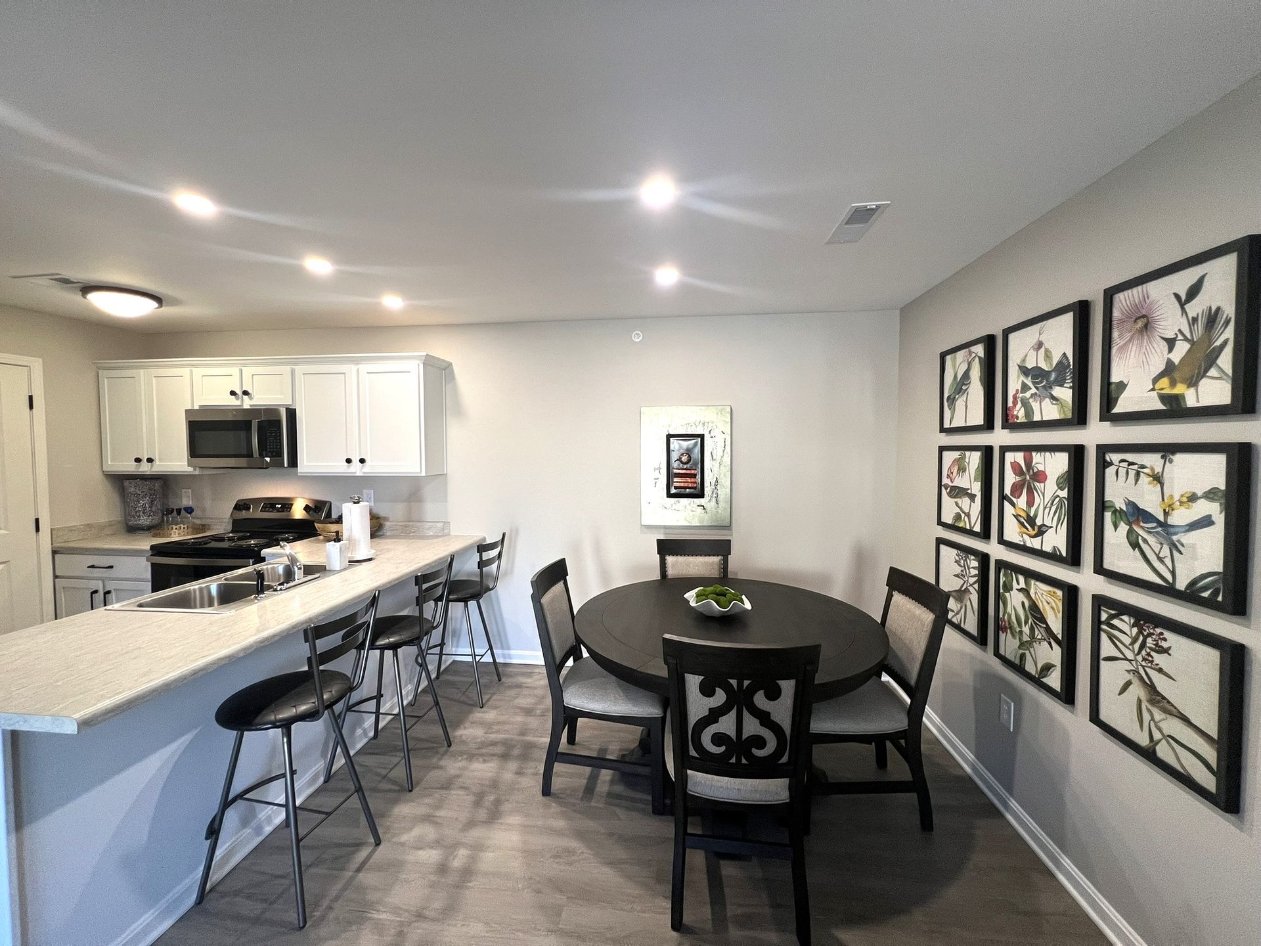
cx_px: 630
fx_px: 474
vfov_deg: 89.9
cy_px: 473
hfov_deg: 106.2
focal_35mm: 13
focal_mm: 1.57
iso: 250
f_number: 1.8
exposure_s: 1/120
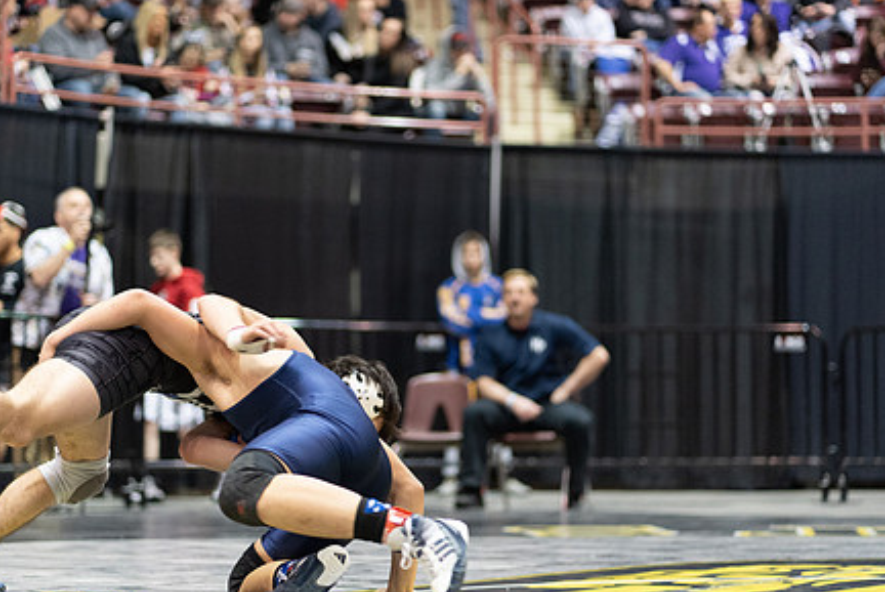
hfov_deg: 17.9
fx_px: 2805
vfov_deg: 12.0
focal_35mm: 114
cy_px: 329
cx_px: 389
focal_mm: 85
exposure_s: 1/500
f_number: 1.8
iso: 3200
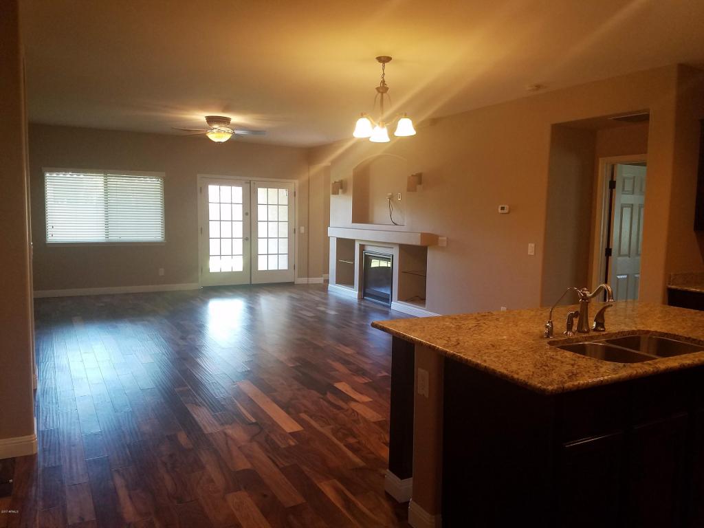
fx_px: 529
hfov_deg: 67.3
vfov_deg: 53.1
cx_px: 352
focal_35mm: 26
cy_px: 264
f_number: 1.7
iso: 160
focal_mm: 4.2
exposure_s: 1/60
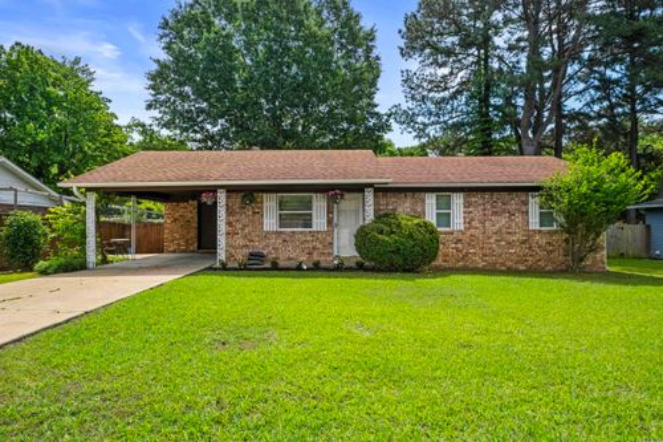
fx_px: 423
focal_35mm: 23
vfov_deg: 55.1
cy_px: 221
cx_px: 332
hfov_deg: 76.1
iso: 400
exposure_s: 1/200
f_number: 10
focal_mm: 15.1
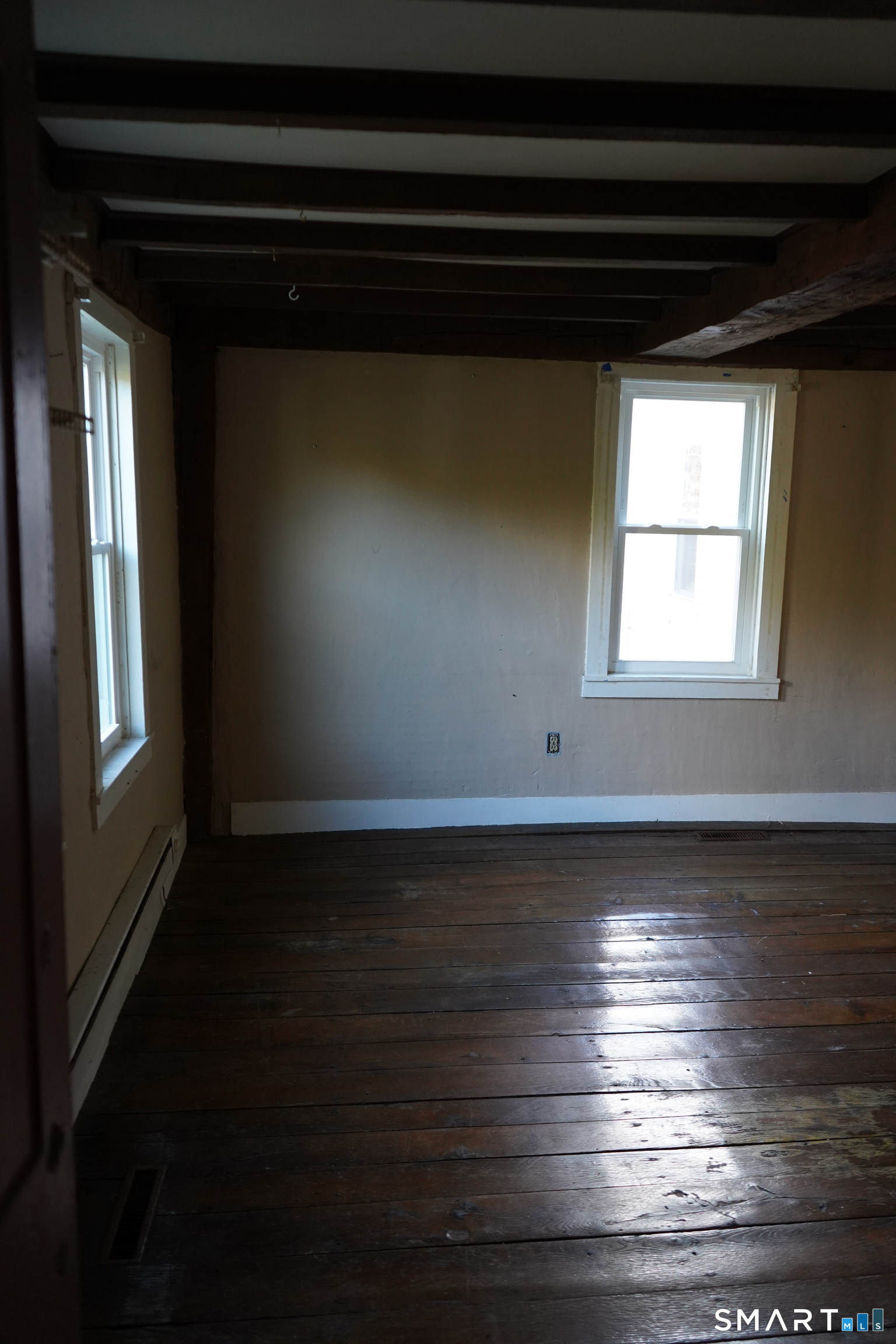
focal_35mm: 29
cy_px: 672
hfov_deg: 45.0
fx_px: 1083
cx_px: 448
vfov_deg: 63.7
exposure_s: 1/160
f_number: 3.5
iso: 2500
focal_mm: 29
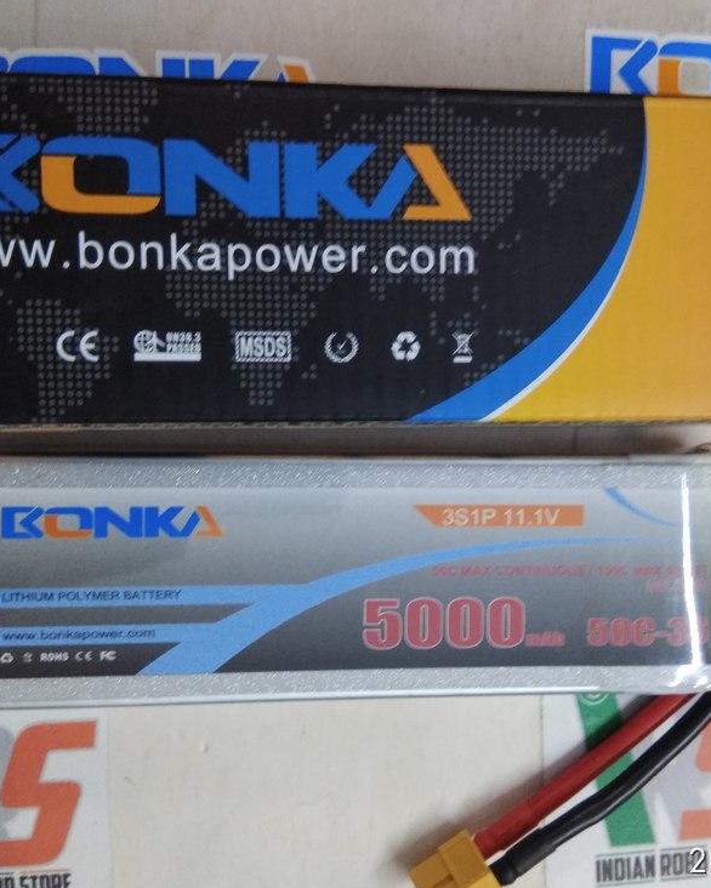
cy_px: 454
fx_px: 736
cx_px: 402
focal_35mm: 28
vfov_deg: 62.2
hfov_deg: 51.4
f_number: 2
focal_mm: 3.57
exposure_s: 1/20
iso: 640
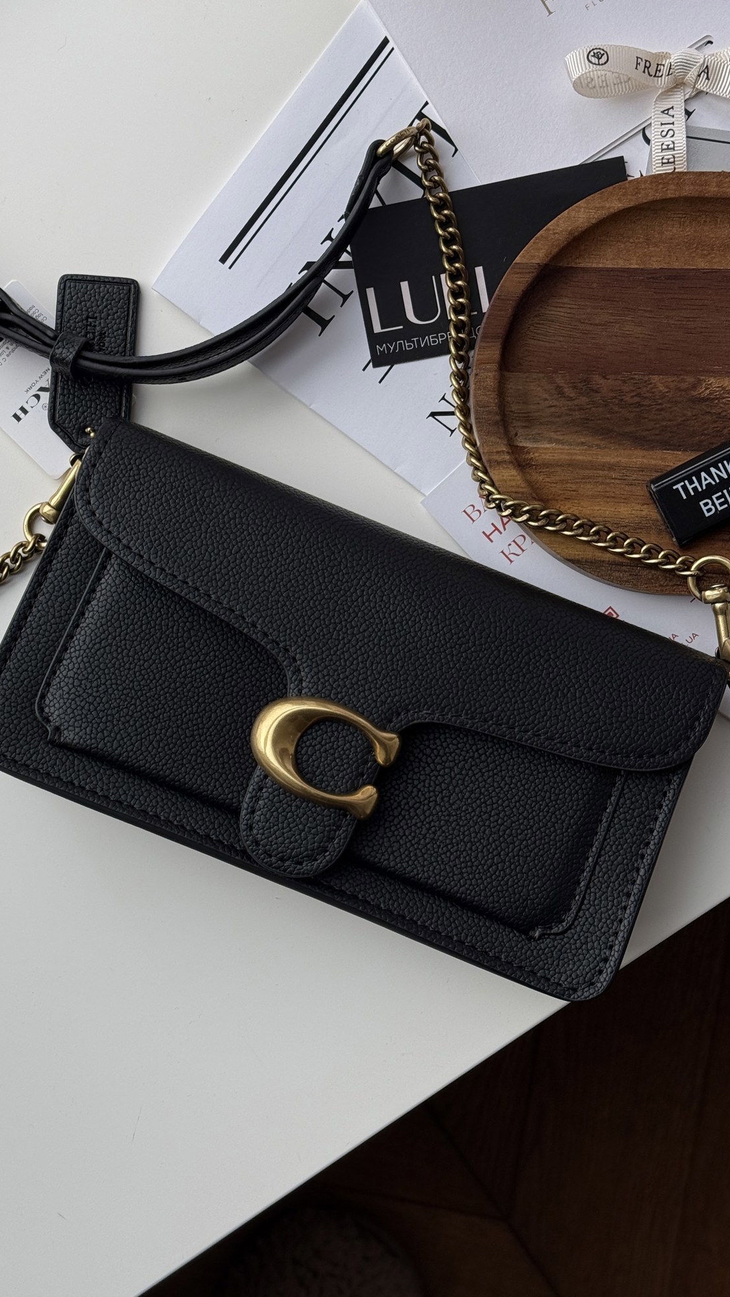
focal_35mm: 53
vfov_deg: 39.2
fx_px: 1824
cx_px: 257
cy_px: 649
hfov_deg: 22.6
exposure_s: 1/625
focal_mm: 6.76
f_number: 1.78
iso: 80
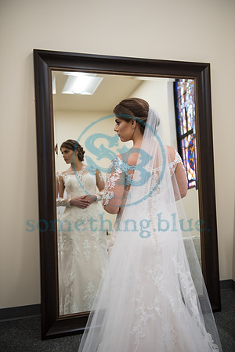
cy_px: 176
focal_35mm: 38
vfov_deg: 50.7
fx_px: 372
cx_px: 118
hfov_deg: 35.1
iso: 640
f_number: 2.8
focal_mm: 38
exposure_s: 1/125
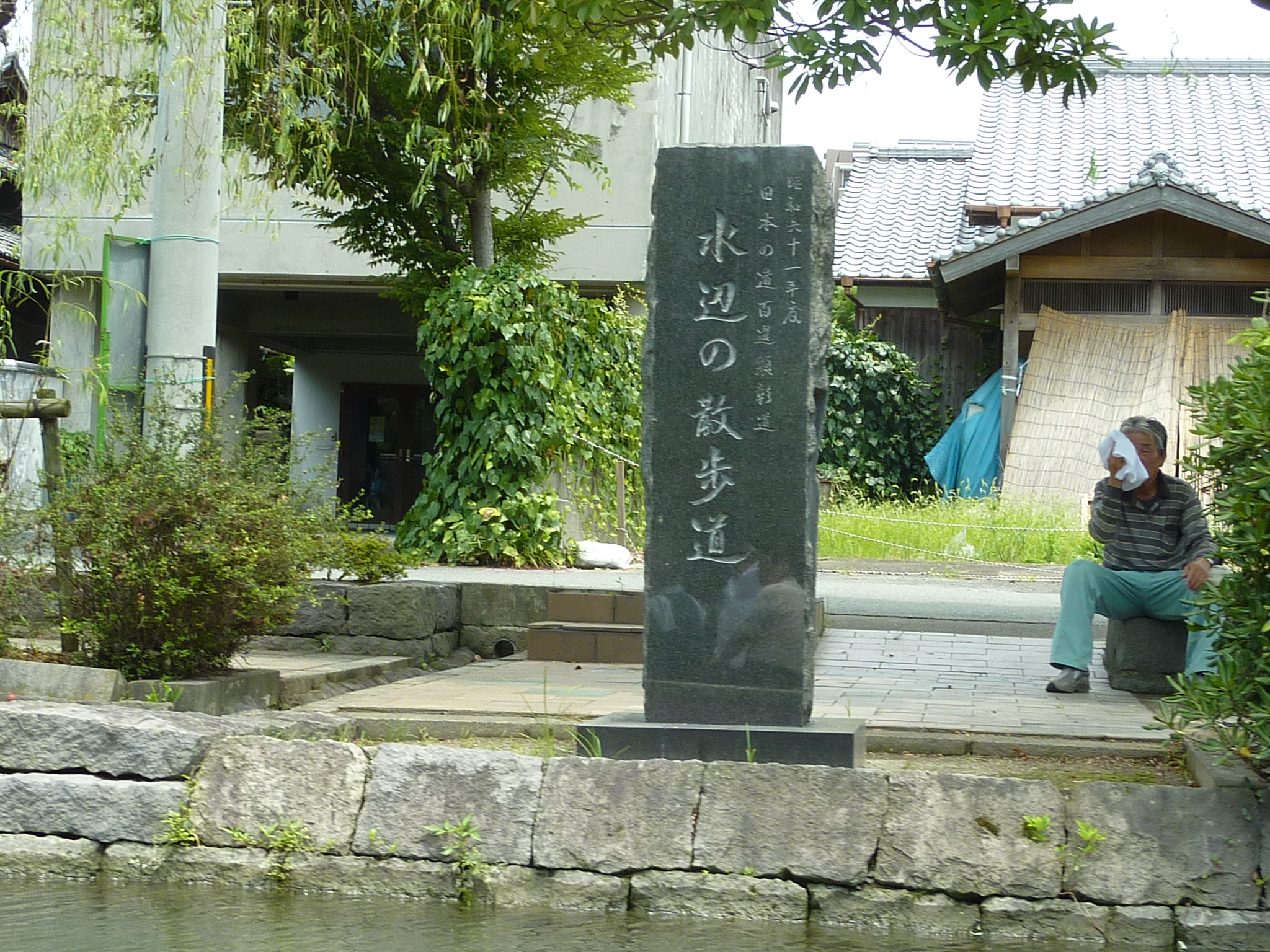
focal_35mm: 63
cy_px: 476
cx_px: 635
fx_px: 2311
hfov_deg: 30.7
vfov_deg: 23.3
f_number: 4
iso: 80
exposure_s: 1/200
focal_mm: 5.7
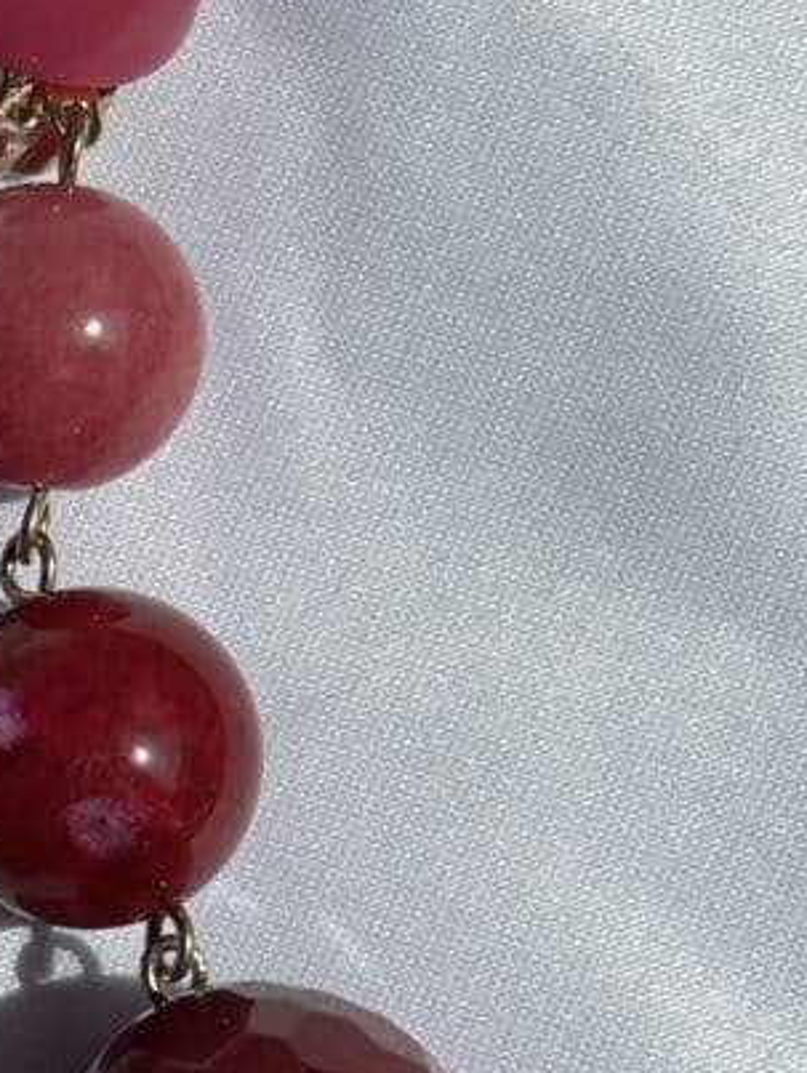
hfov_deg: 11.1
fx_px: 4097
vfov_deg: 14.9
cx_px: -125
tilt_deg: -83.7
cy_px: 799
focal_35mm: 132
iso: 40
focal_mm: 5.96
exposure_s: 1/5348
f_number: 1.6
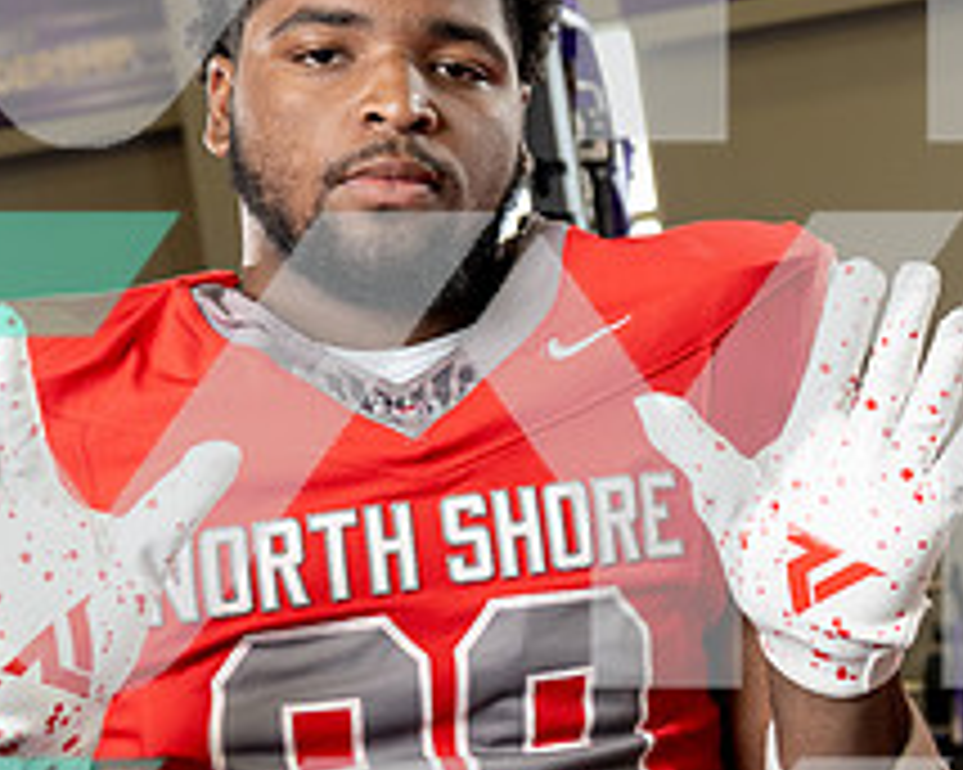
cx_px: 855
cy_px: 453
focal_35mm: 84
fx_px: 2393
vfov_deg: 18.3
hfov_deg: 22.2
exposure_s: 1/250
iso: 640
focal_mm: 33
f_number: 4
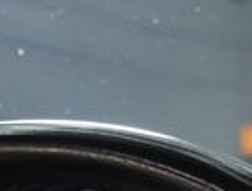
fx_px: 2372
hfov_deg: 6.1
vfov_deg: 4.4
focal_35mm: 325
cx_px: 133
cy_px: 614
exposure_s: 1/60
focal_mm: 22
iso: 500
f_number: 3.9
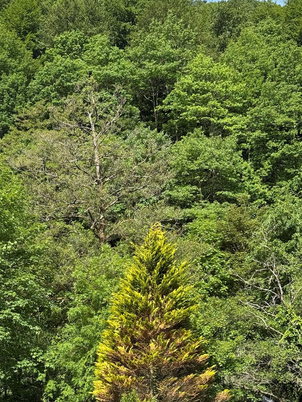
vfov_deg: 28.9
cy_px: 247
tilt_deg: +11.8
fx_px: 779
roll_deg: +0.4
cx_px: 125
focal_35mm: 67
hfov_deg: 21.9
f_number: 1.78
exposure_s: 1/1642
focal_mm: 6.76
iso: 80
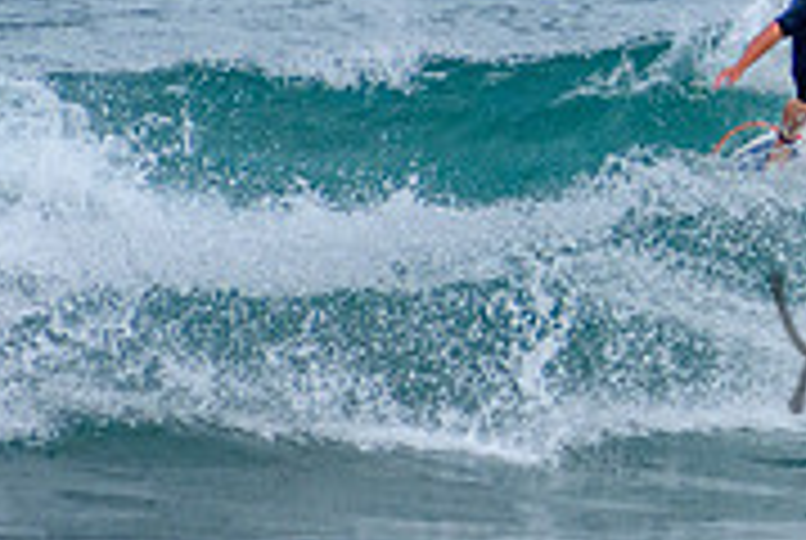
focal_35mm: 1779
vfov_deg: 0.8
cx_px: 1539
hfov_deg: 1.2
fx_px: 39895
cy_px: 60
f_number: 5.6
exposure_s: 1/2000
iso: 640
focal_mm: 400
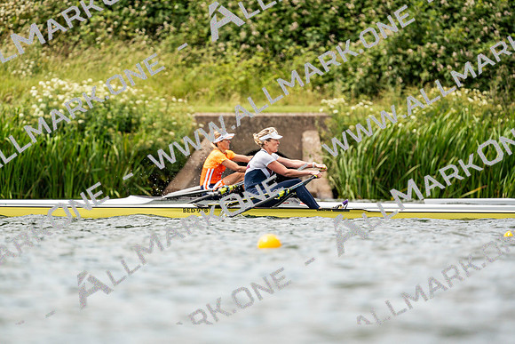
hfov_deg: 3.4
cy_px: 172
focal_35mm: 600
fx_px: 8585
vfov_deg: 2.3
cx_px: 258
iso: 400
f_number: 6.3
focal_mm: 600
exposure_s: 1/2000
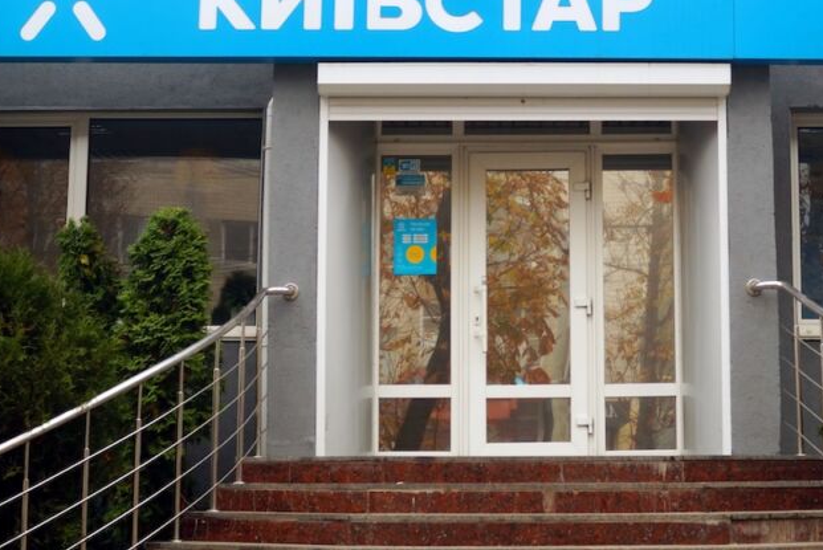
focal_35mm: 58
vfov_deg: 23.4
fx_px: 1327
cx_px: 510
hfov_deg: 34.3
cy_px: 227
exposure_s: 1/80
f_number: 5.6
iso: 400
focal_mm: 30
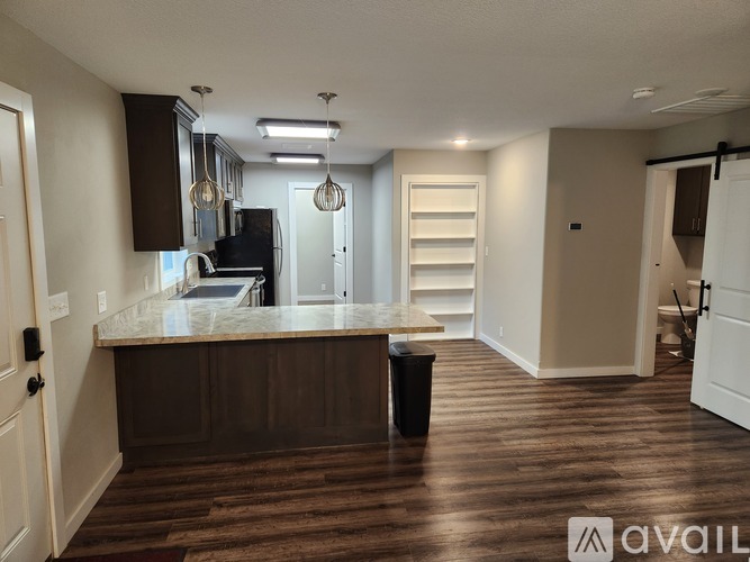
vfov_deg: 58.9
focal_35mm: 23
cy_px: 281
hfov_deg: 73.9
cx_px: 375
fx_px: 498
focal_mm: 5.4
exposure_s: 1/120
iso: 250
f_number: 1.8
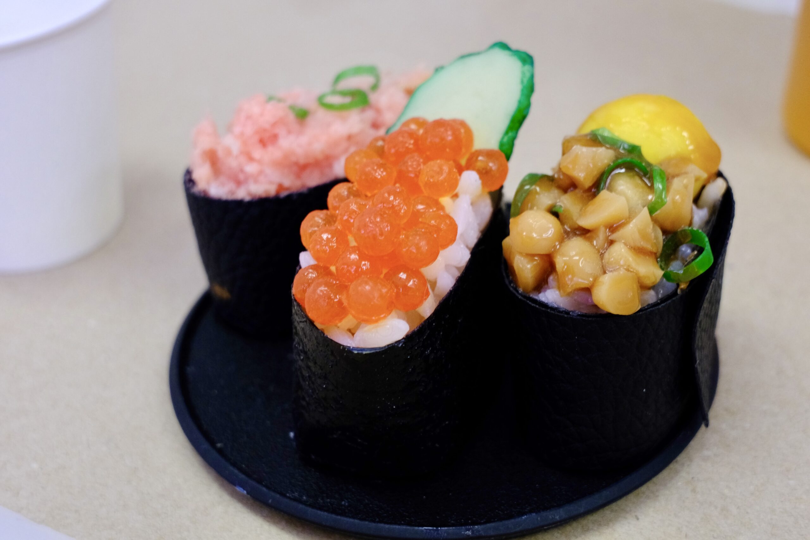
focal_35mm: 50
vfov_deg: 27.0
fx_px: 1125
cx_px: 405
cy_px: 270
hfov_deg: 39.6
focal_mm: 33
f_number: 6.3
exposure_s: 1/105
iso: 2000
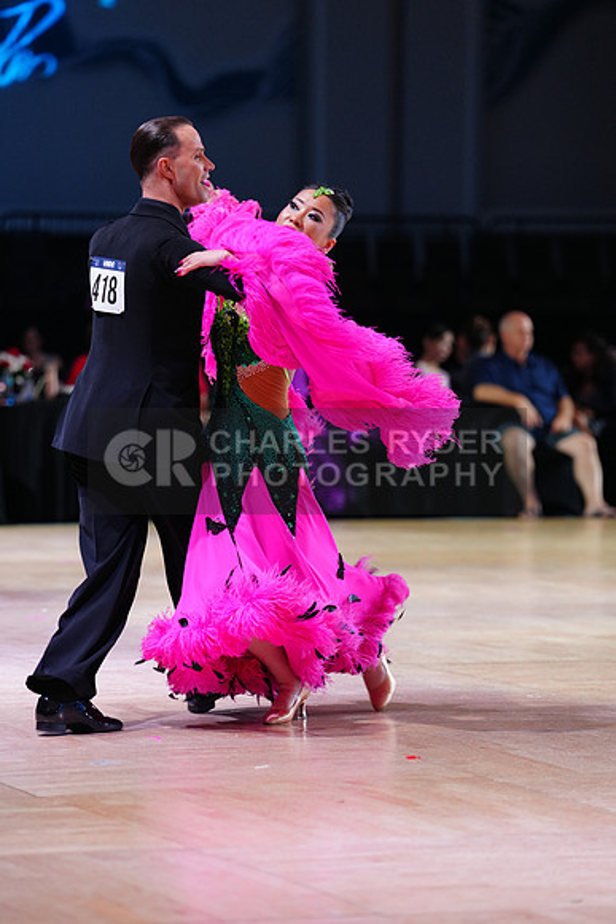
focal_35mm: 171
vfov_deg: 12.0
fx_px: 4386
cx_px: 308
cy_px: 462
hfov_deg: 8.0
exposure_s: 1/200
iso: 1600
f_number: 3.5
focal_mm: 171
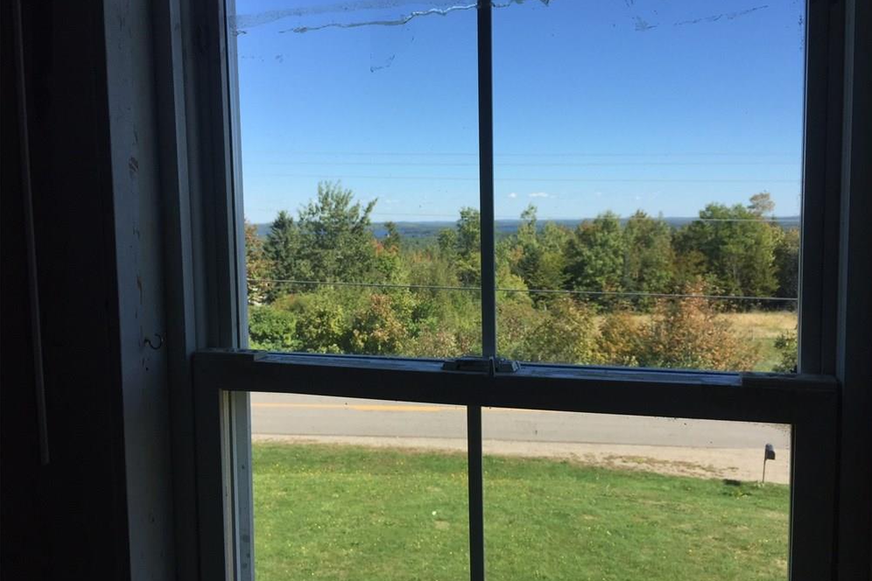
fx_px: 751
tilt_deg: -4.8
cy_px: 276
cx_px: 447
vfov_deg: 42.3
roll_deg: -0.6
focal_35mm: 31
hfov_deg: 60.3
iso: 32
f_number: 2.2
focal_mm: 4.15
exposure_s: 1/1582
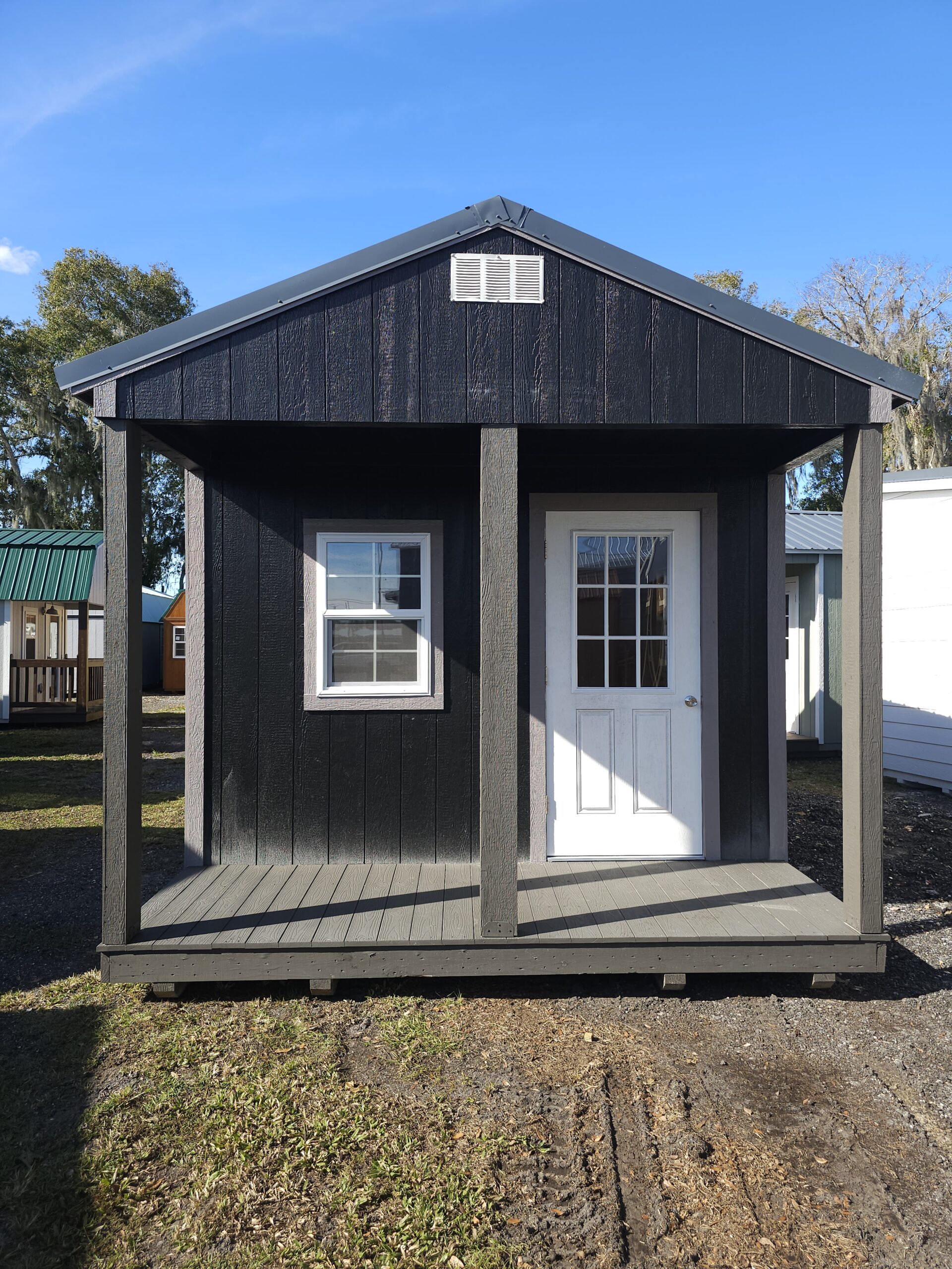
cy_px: 634
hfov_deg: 58.9
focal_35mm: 23
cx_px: 476
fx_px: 843
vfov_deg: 73.9
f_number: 1.7
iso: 10
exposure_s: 1/208
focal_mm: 6.3
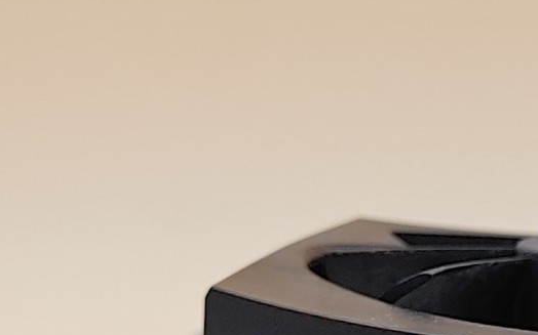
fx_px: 1964
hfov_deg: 14.9
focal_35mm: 134
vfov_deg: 9.5
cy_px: 475
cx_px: 688
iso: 50
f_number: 1.8
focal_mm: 4.36
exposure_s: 1/75
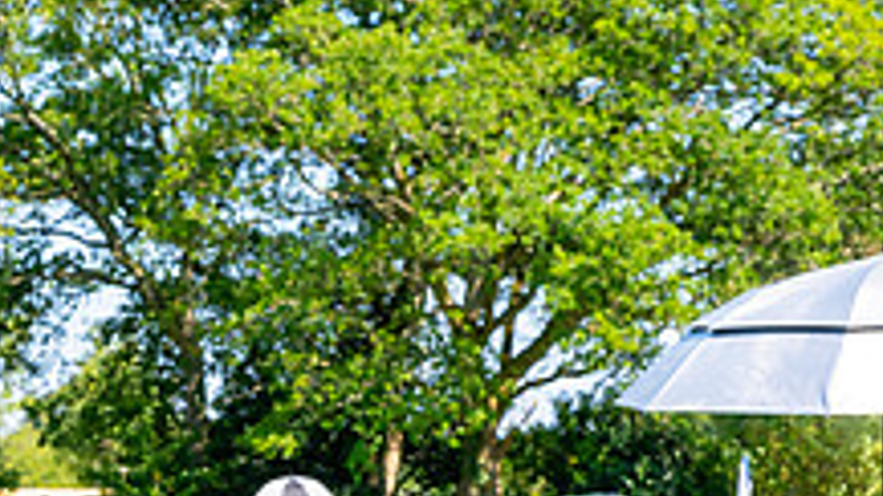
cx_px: 313
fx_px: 3769
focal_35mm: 161
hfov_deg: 13.3
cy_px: 894
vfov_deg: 7.3
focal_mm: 74
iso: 400
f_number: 8
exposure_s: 1/800
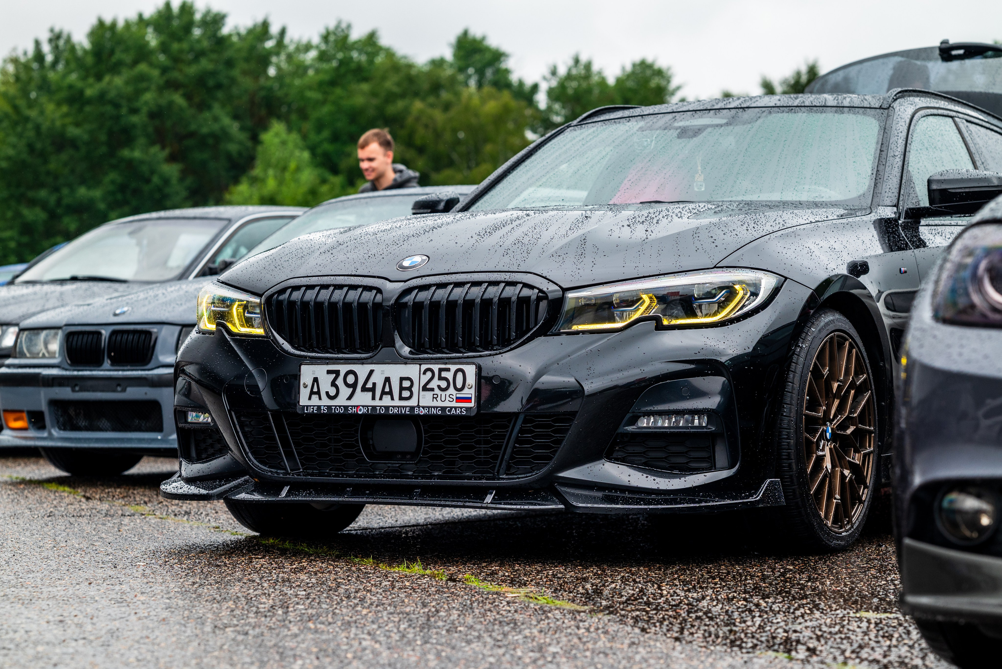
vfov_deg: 16.1
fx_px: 2367
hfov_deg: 23.9
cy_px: 334
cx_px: 501
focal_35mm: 85
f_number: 4.5
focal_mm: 85
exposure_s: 1/800
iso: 400
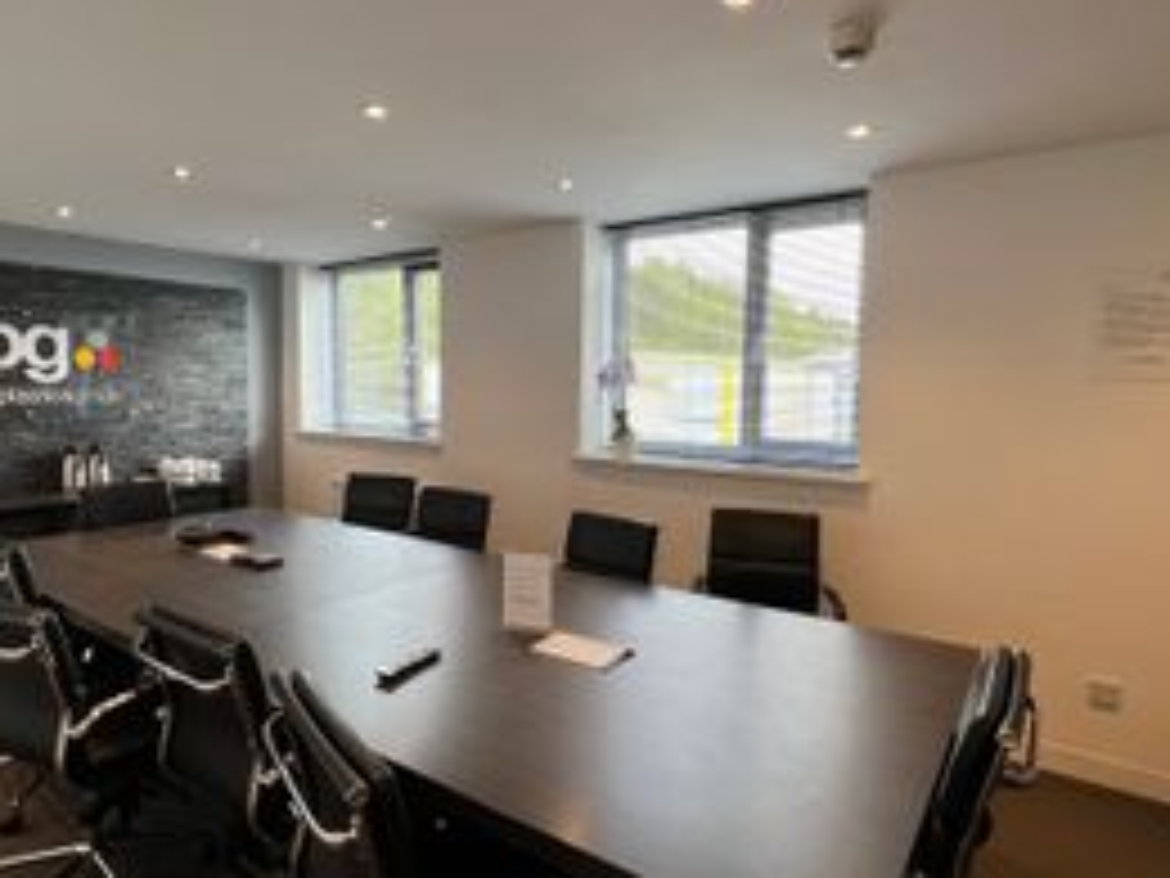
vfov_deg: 66.0
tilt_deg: -6.5
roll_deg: +0.4
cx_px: 536
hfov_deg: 81.6
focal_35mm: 20
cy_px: 437
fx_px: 676
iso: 80
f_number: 1.8
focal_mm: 1.57
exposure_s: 1/100
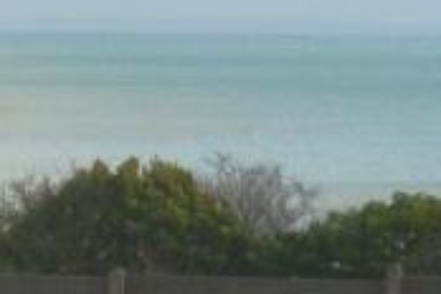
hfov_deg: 5.4
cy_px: -1
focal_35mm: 379
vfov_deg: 3.6
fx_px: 4642
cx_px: -18
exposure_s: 1/125
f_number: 4.8
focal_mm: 19.5
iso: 100
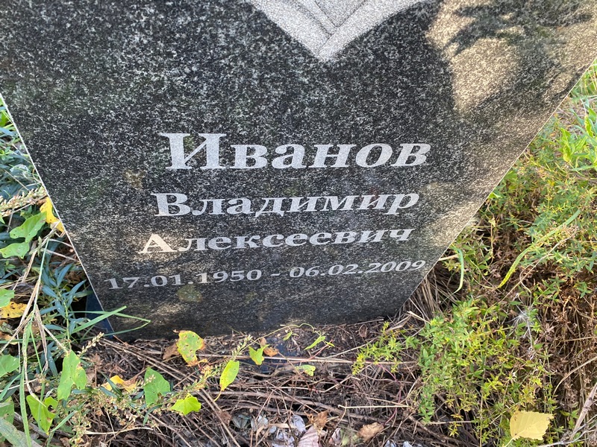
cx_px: 298
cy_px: 224
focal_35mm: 26
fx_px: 448
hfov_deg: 67.3
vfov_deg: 53.1
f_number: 1.8
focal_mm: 4.25
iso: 100
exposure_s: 1/121
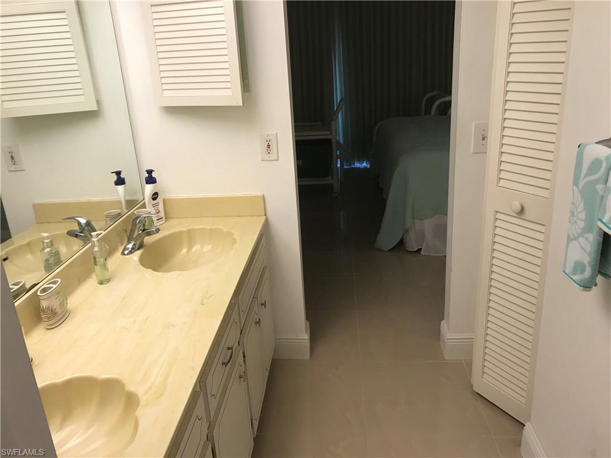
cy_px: 229
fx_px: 494
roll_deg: +3.1
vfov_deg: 49.7
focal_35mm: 28
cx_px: 306
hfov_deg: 63.4
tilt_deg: -17.6
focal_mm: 3.99
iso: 25
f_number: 1.8
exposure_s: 1/40
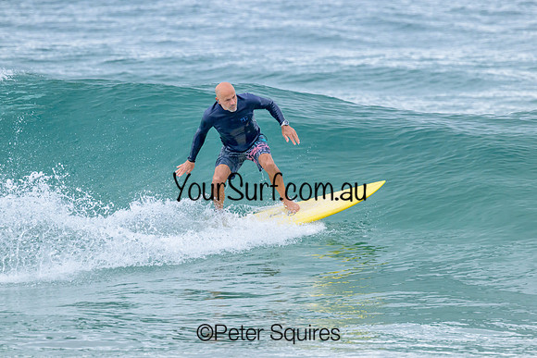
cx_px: 284
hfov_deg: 3.1
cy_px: 168
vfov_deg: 2.1
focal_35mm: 662
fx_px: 9872
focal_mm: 610
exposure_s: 1/2000
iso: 2200
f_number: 11
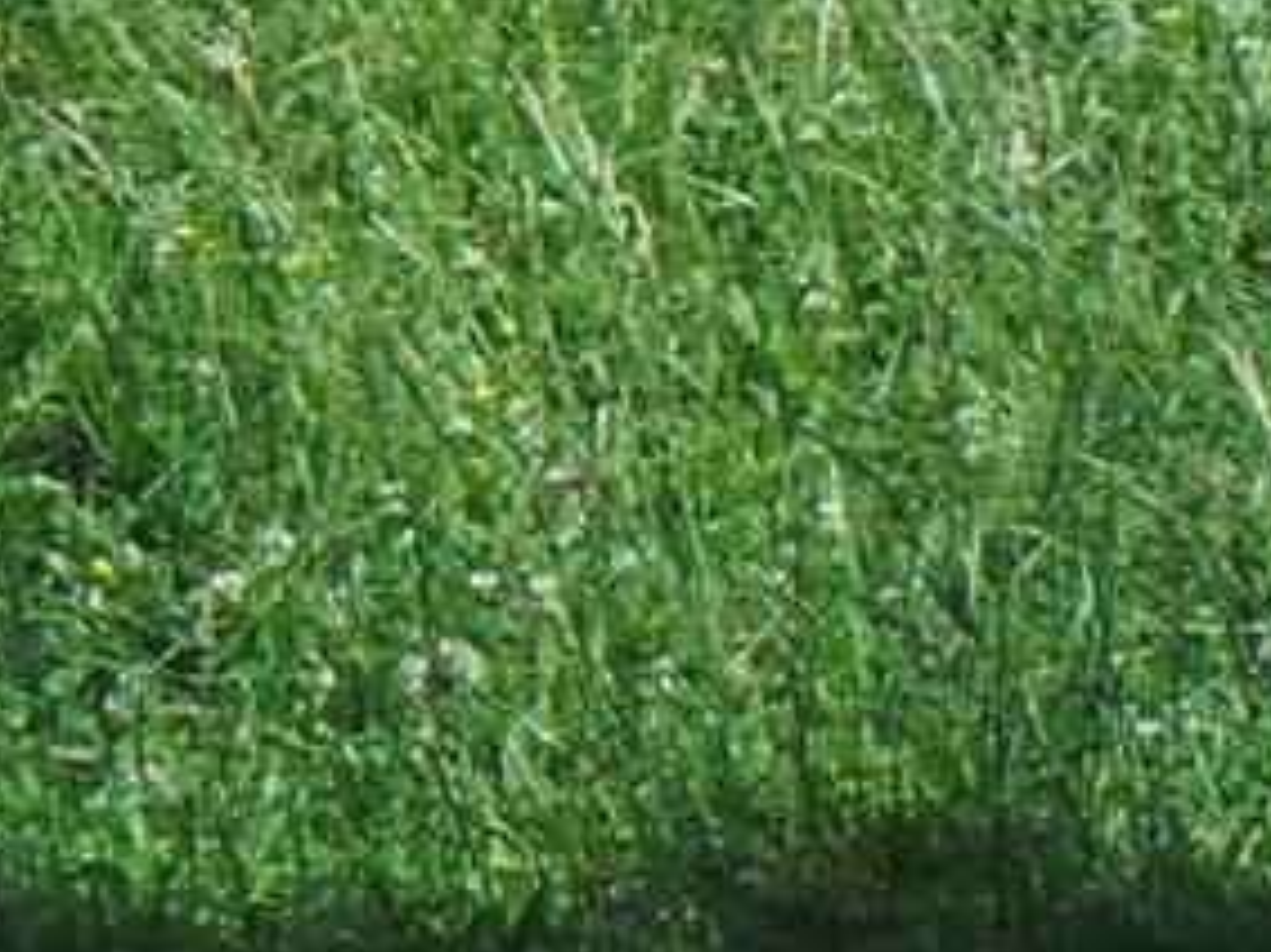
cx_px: -2475
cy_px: -692
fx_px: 16479
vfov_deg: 3.3
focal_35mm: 449
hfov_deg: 4.3
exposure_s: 1/640
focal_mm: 11.4
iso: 100
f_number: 3.6
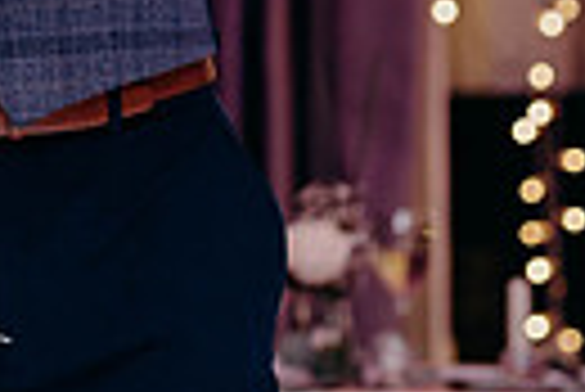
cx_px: -180
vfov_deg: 3.6
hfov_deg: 5.4
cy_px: -471
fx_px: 6182
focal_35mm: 380
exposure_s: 1/100
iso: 400
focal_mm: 85
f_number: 2.8
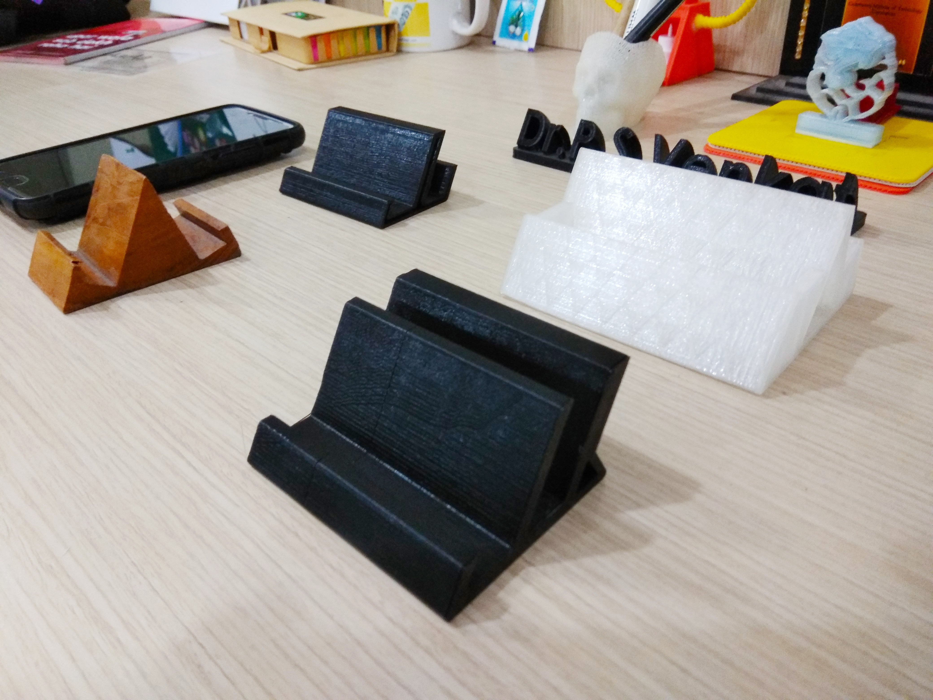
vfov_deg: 63.4
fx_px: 566
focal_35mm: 21
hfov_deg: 79.0
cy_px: 350
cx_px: 466
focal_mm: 3.57
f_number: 2
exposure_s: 1/24
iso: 500
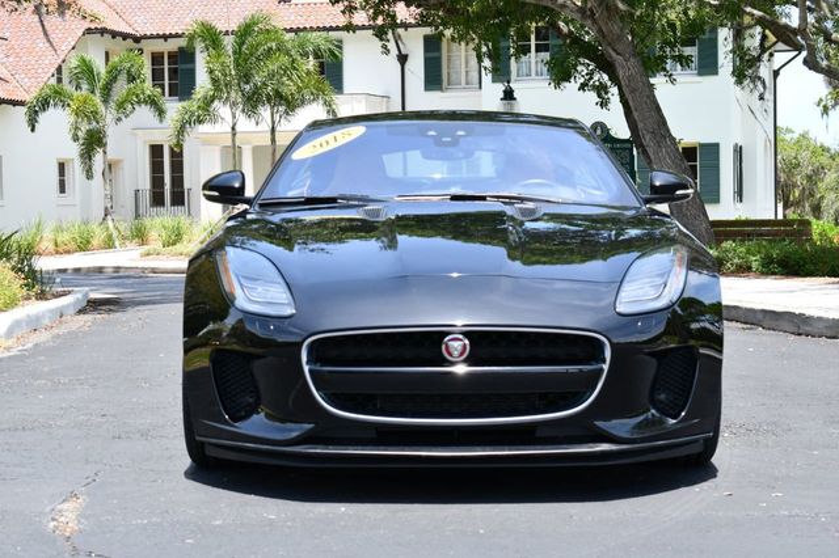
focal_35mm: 82
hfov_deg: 24.8
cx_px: 420
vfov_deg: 16.6
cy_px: 279
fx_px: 1910
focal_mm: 55
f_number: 7.1
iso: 200
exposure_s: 1/250
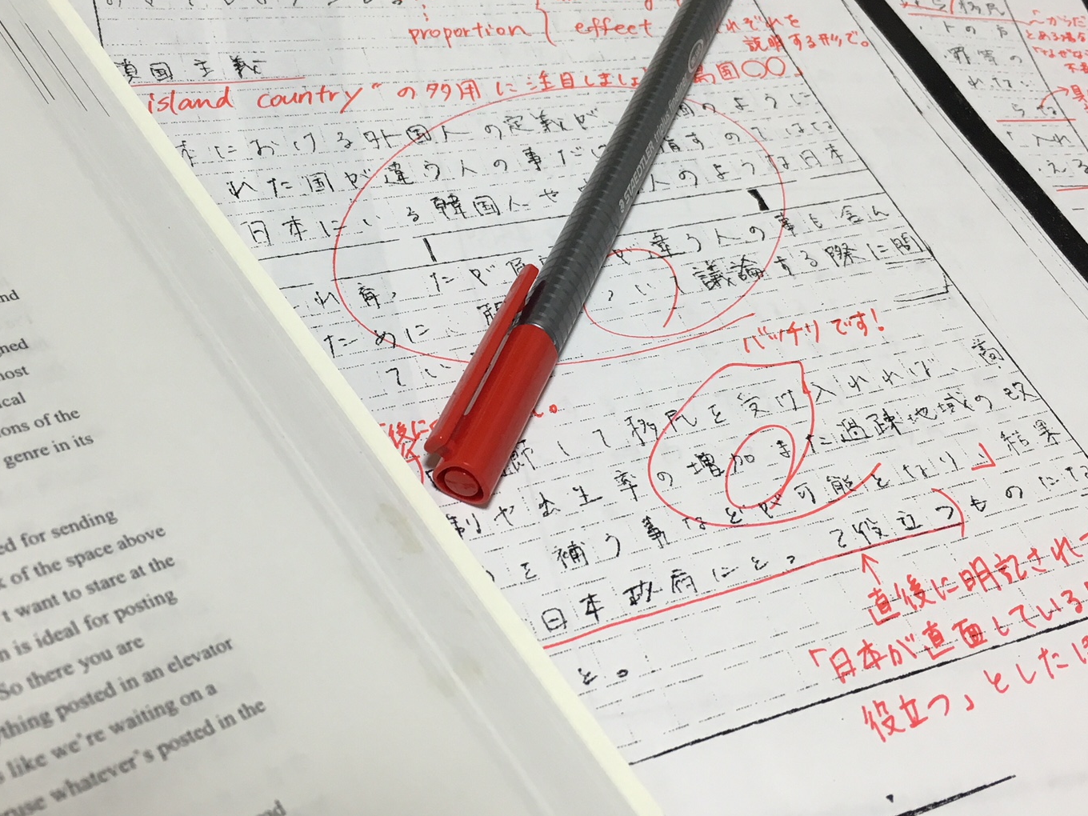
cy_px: 344
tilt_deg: -50.0
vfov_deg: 33.5
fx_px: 1352
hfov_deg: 43.8
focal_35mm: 43
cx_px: 491
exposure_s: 1/33
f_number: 2.2
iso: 64
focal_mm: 4.15
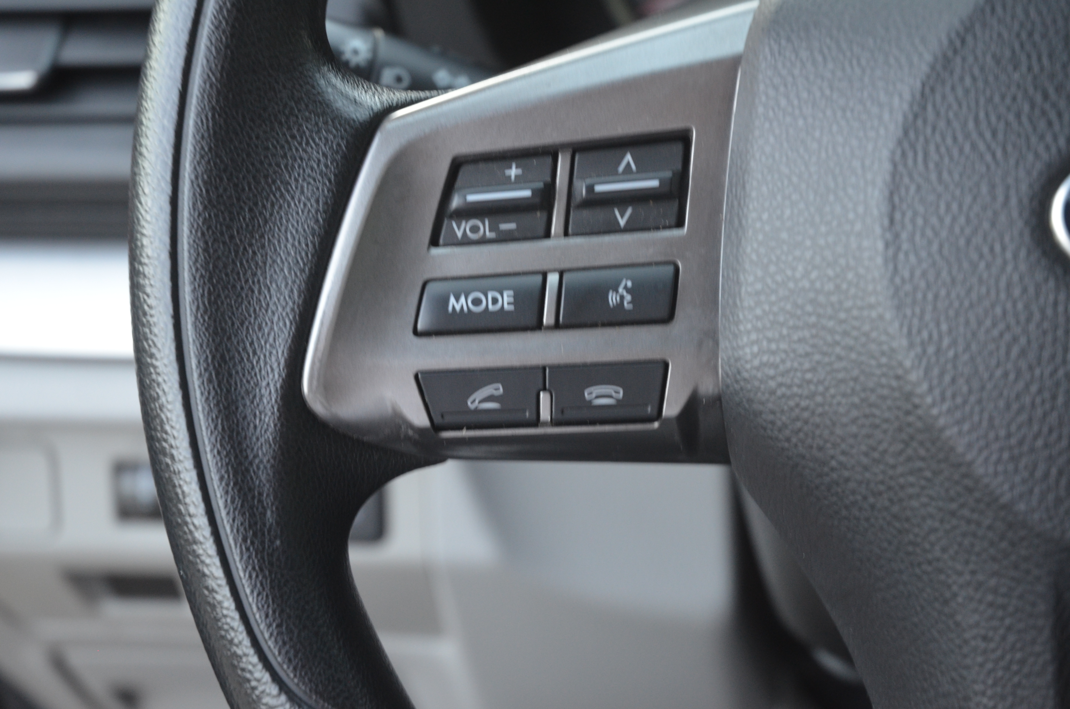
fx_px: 2314
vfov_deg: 17.4
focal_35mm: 78
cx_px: 535
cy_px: 354
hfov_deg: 26.0
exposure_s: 1/30
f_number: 4.5
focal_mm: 52
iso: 1000
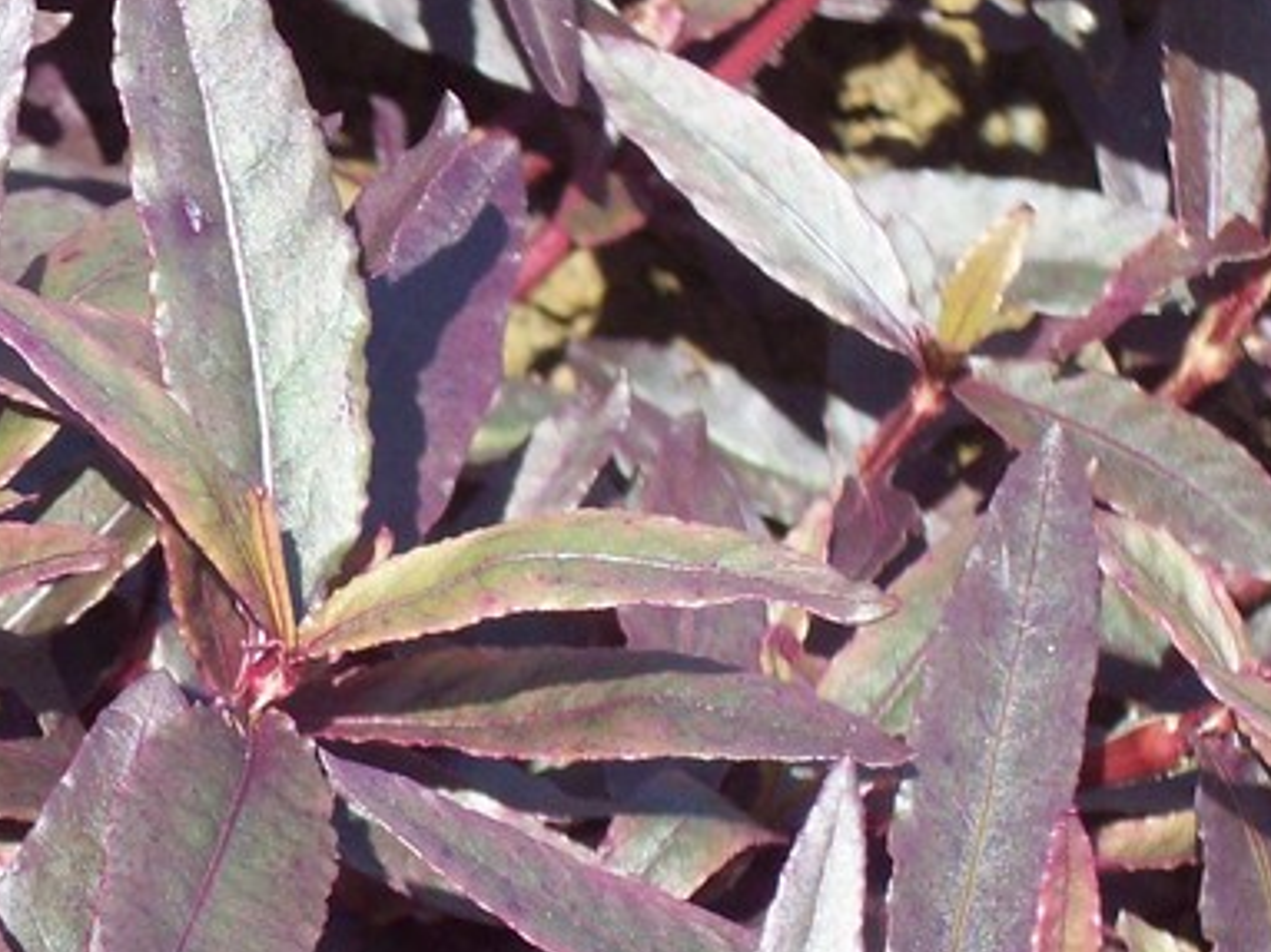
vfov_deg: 6.0
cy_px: 925
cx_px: -289
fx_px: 9030
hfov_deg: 8.0
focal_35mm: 246
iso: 80
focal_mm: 15.3
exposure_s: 1/203
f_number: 4.7
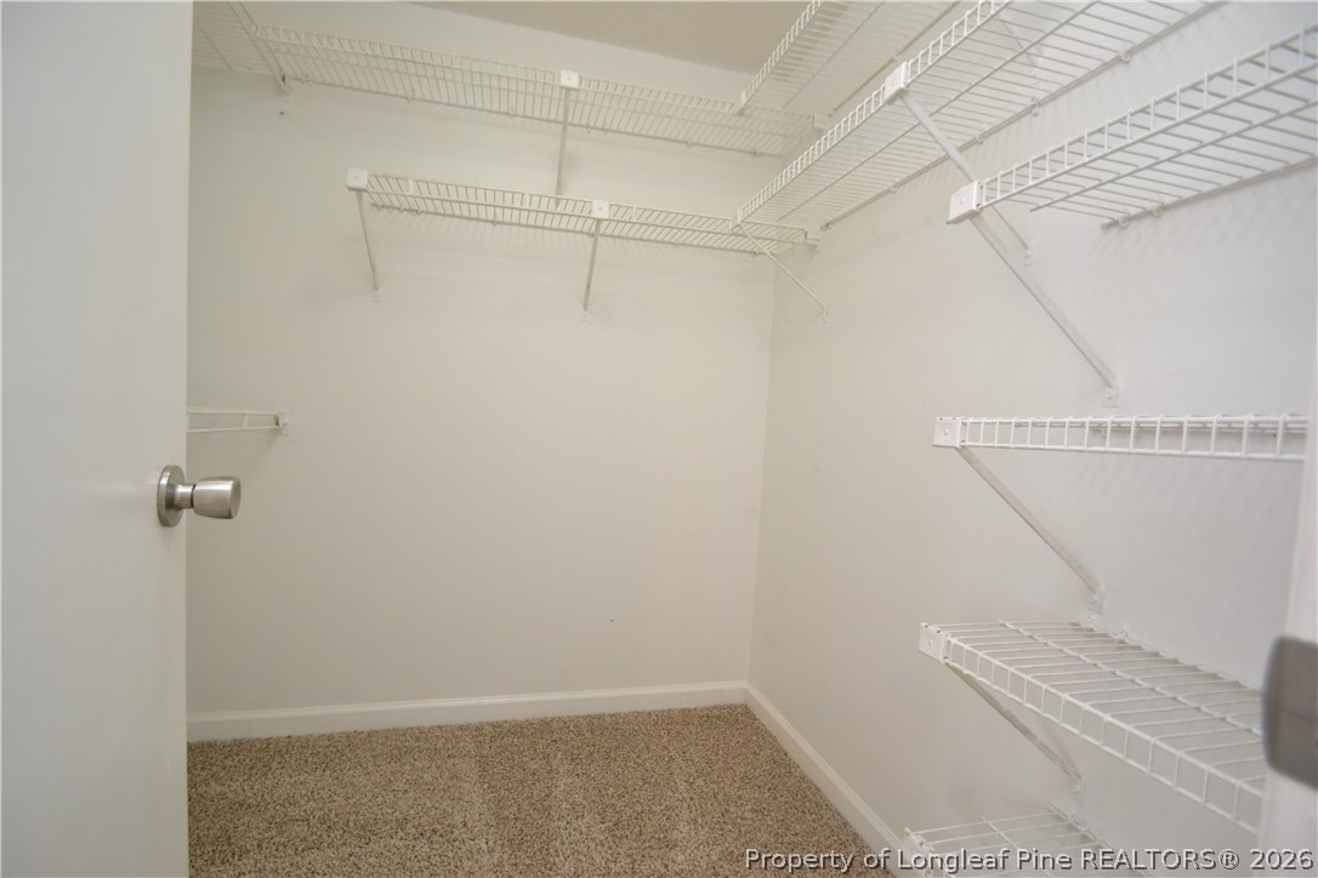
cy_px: 439
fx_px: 549
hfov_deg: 100.4
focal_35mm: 15
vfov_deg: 77.3
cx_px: 659
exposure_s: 1/60
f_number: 3.5
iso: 800
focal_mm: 10
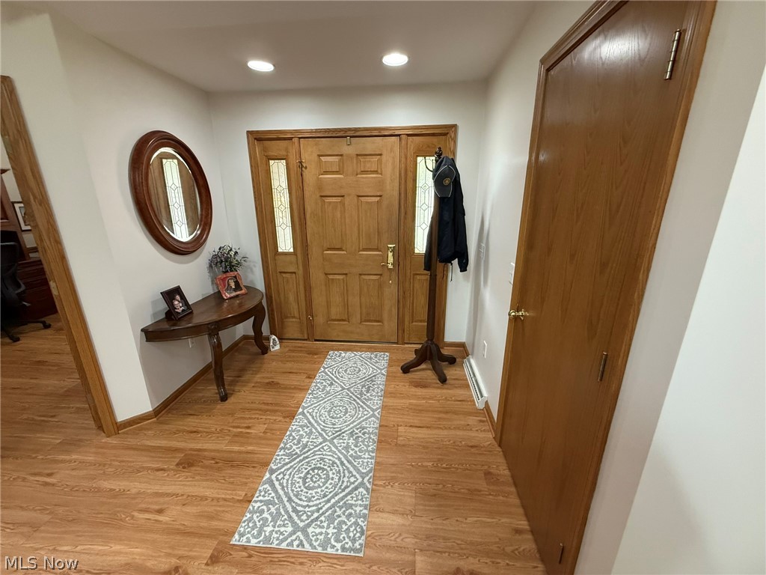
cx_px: 383
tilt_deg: -14.5
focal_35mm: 14
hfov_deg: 102.1
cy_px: 288
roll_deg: +0.4
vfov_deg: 85.7
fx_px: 310
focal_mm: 2.22
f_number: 2.2
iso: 640
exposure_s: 1/120
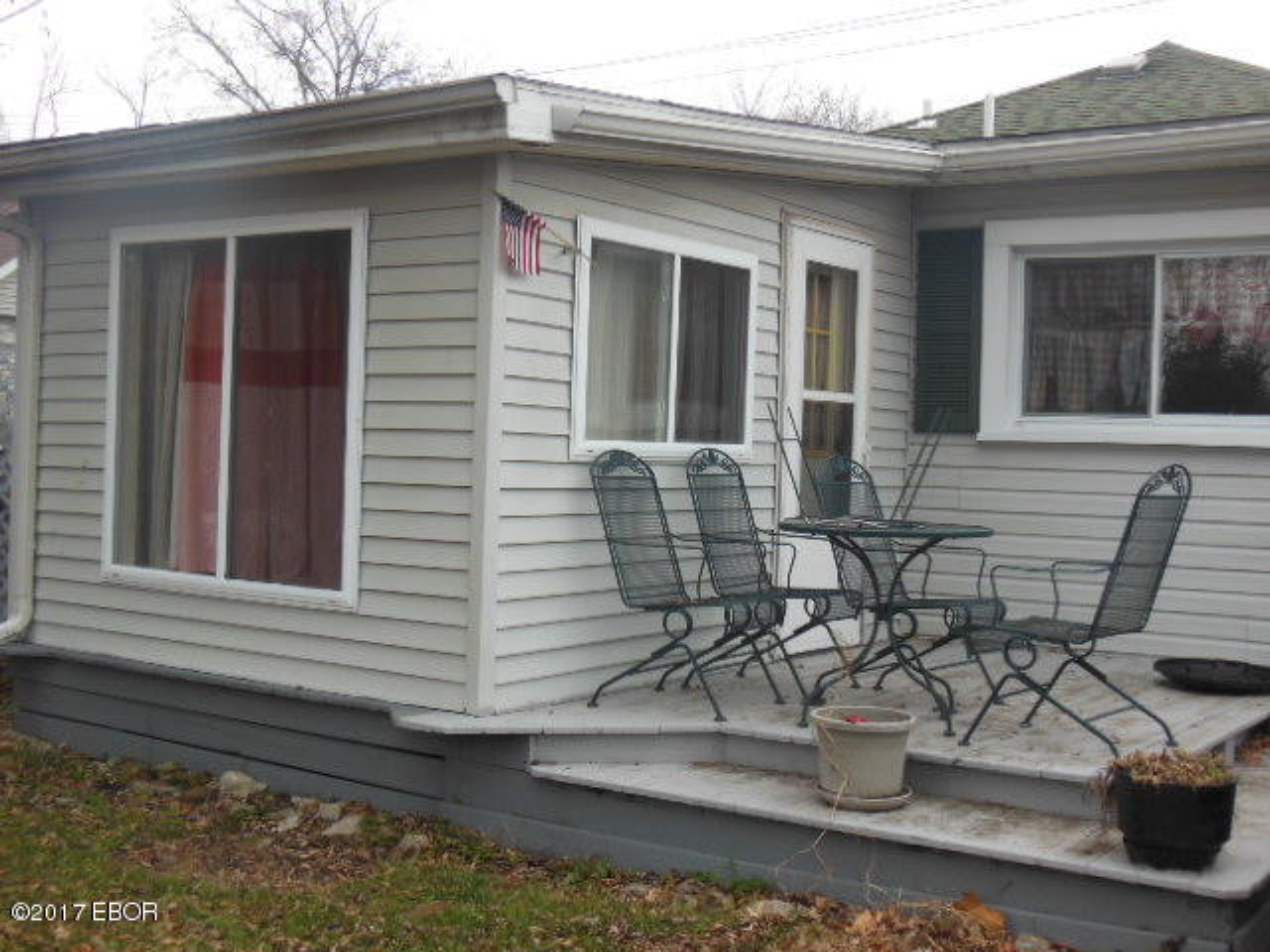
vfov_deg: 32.2
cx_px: 635
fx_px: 1651
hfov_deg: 42.1
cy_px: 476
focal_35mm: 45
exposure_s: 1/160
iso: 125
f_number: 4.4
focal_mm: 8
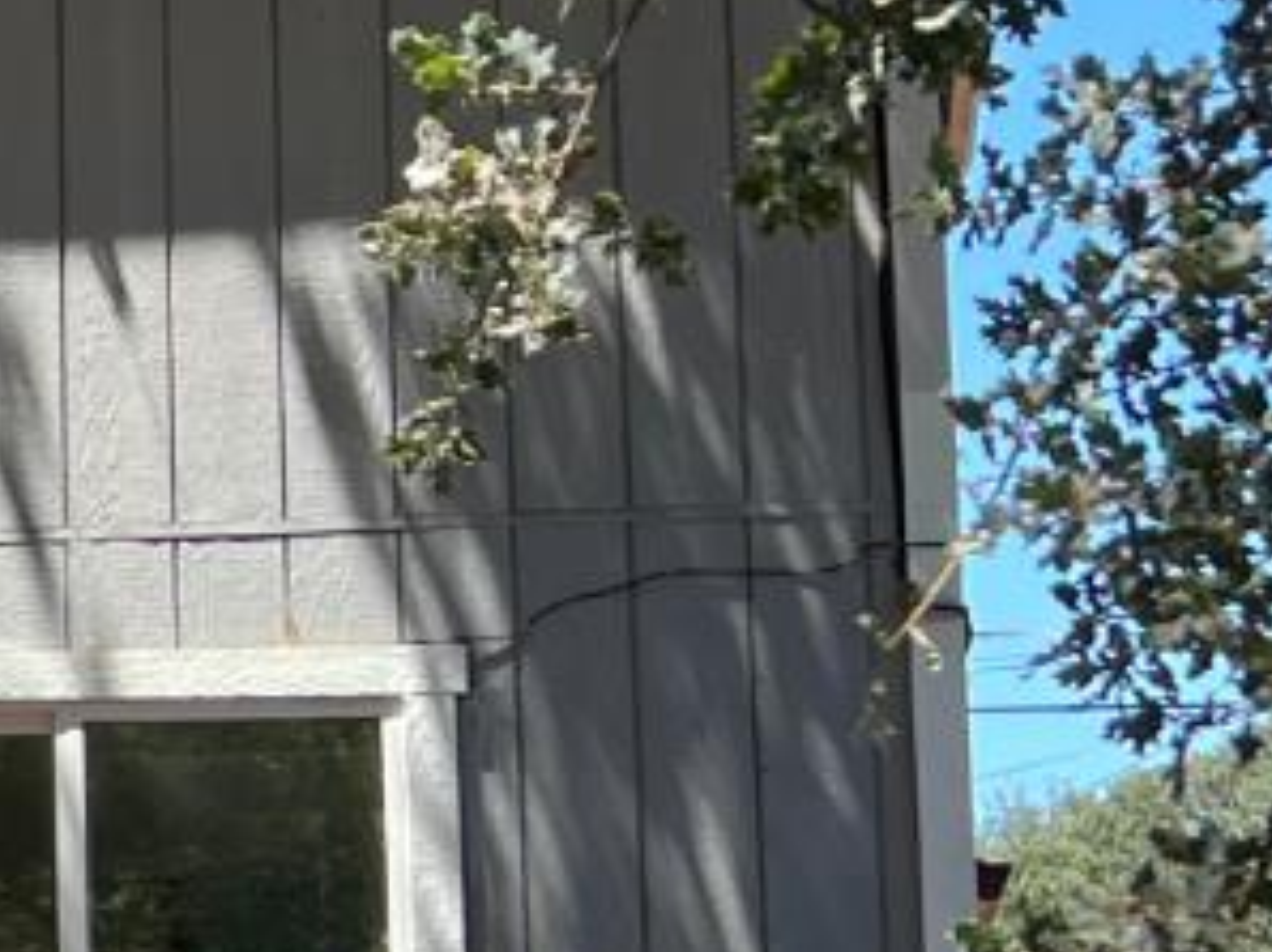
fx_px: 4810
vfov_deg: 11.3
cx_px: -1118
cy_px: 476
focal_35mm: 131
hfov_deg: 13.3
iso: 50
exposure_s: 1/775
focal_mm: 5.7
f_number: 1.5
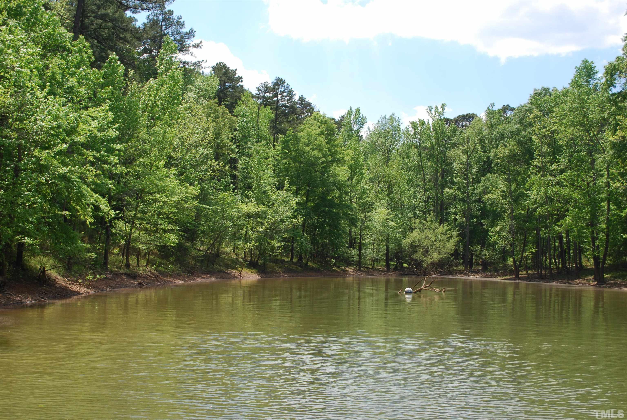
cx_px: 314
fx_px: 785
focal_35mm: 45
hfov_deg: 43.6
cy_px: 210
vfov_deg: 29.9
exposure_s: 1/200
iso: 100
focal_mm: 30
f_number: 7.1
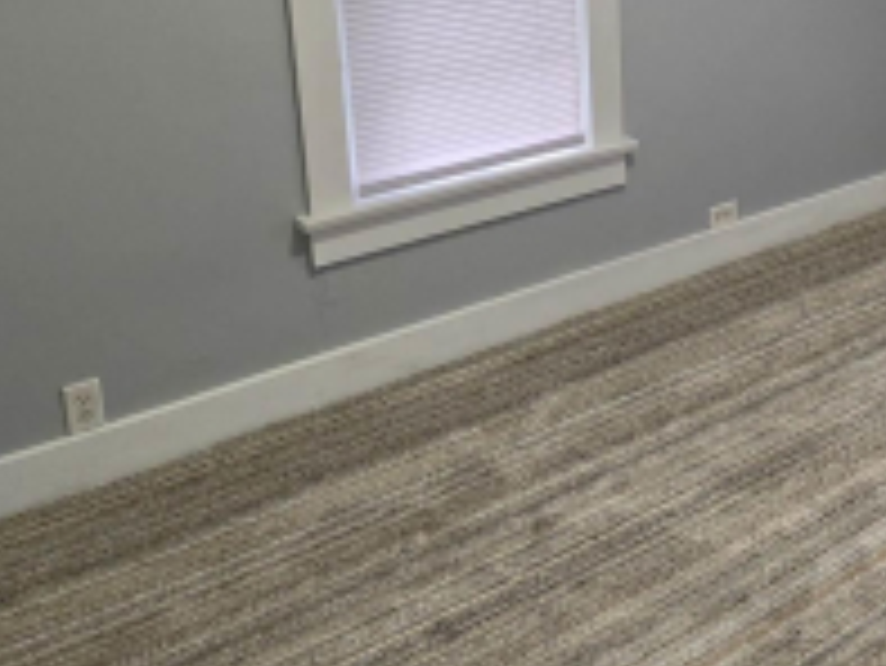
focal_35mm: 44
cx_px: 776
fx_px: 1127
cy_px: 72
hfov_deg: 40.1
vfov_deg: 31.4
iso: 200
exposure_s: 1/120
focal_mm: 2.2
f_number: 1.9
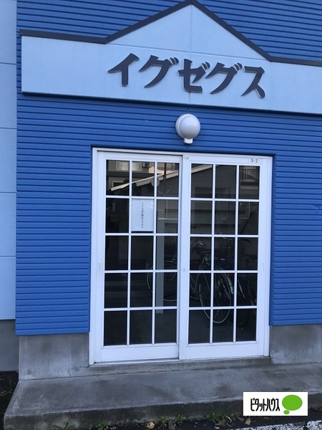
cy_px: 215
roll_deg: -0.4
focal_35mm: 28
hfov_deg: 49.7
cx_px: 161
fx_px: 347
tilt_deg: +1.8
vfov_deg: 63.4
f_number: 1.8
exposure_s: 1/292
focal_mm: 3.99
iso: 20
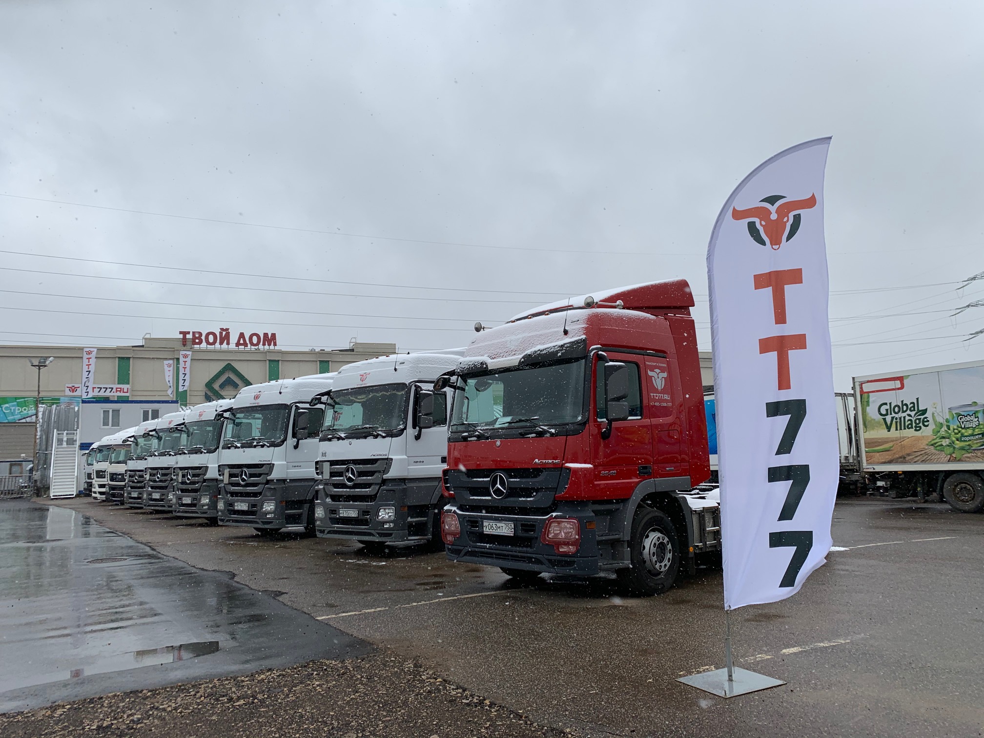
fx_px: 739
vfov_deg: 53.1
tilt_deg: +7.7
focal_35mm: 26
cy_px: 369
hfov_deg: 67.3
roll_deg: +2.0
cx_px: 492
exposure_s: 1/822
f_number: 1.8
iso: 25
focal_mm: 4.25
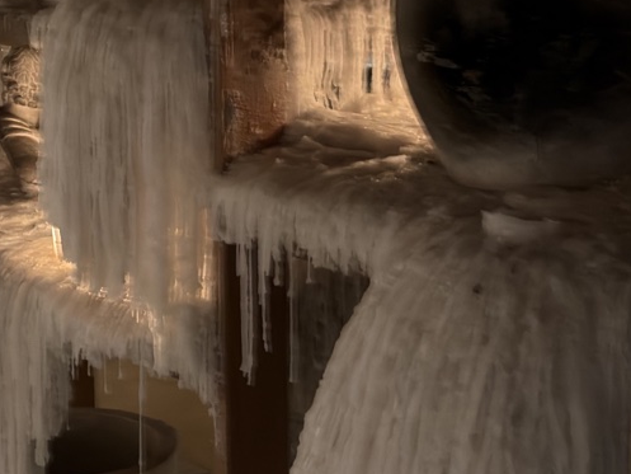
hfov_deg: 22.5
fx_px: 1550
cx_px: 62
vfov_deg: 17.3
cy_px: 159
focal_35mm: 85
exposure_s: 1/20
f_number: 1.78
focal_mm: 6.76
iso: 640
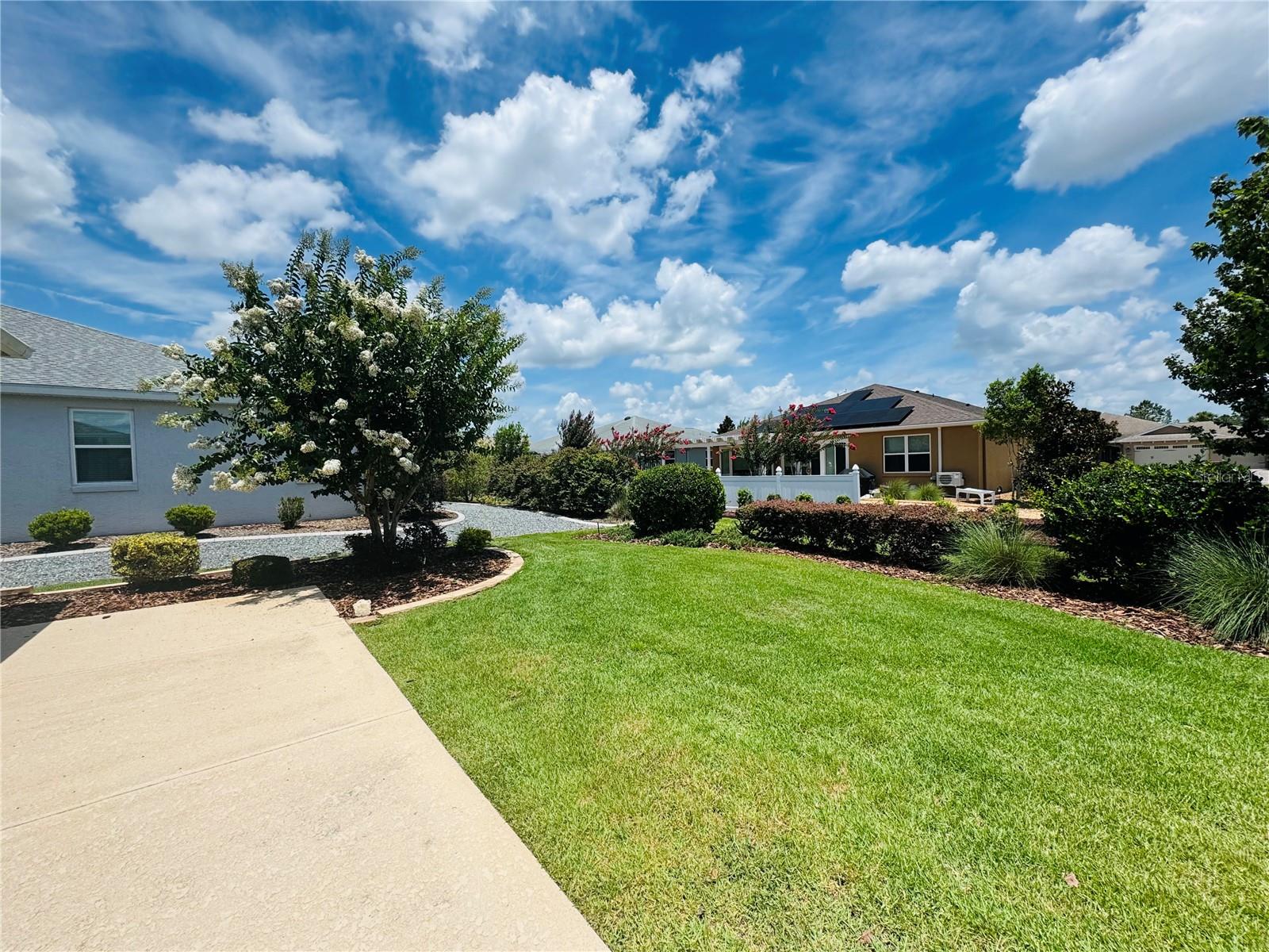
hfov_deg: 102.1
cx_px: 634
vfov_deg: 85.7
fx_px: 513
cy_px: 476
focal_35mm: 14
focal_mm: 2.22
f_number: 2.2
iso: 50
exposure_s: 1/2674
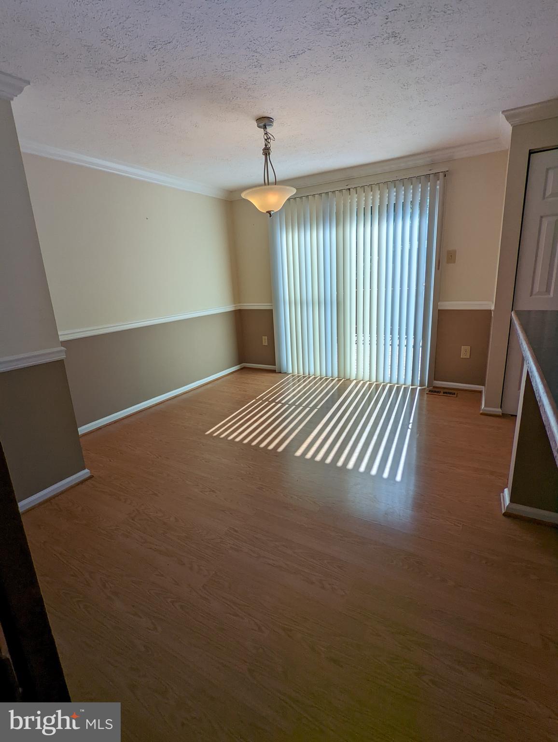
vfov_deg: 94.4
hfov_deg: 78.2
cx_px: 279
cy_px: 371
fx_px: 343
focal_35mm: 16
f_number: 2.2
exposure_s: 1/646
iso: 45
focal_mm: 2.35
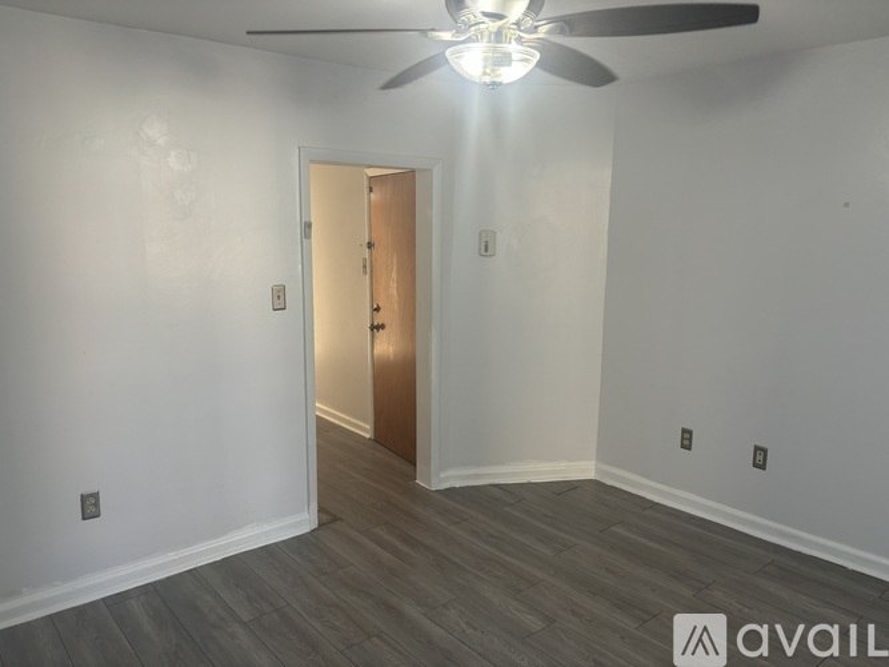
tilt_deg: -10.3
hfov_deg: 67.3
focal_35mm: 26
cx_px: 444
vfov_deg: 53.0
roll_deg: -0.4
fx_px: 668
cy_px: 334
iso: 100
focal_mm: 5.96
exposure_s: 1/60
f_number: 1.6
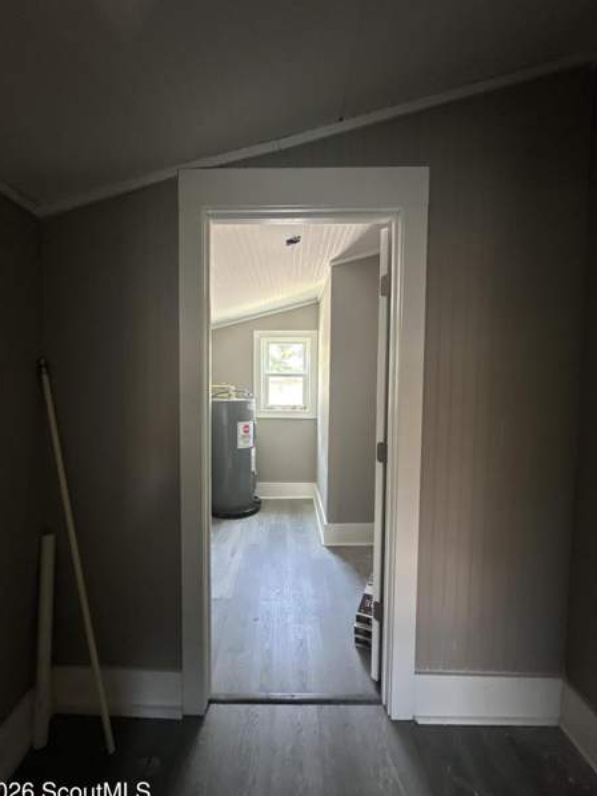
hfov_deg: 81.7
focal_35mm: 15
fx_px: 345
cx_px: 281
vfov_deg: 98.2
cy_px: 404
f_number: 2.2
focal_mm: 2.22
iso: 320
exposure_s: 1/65
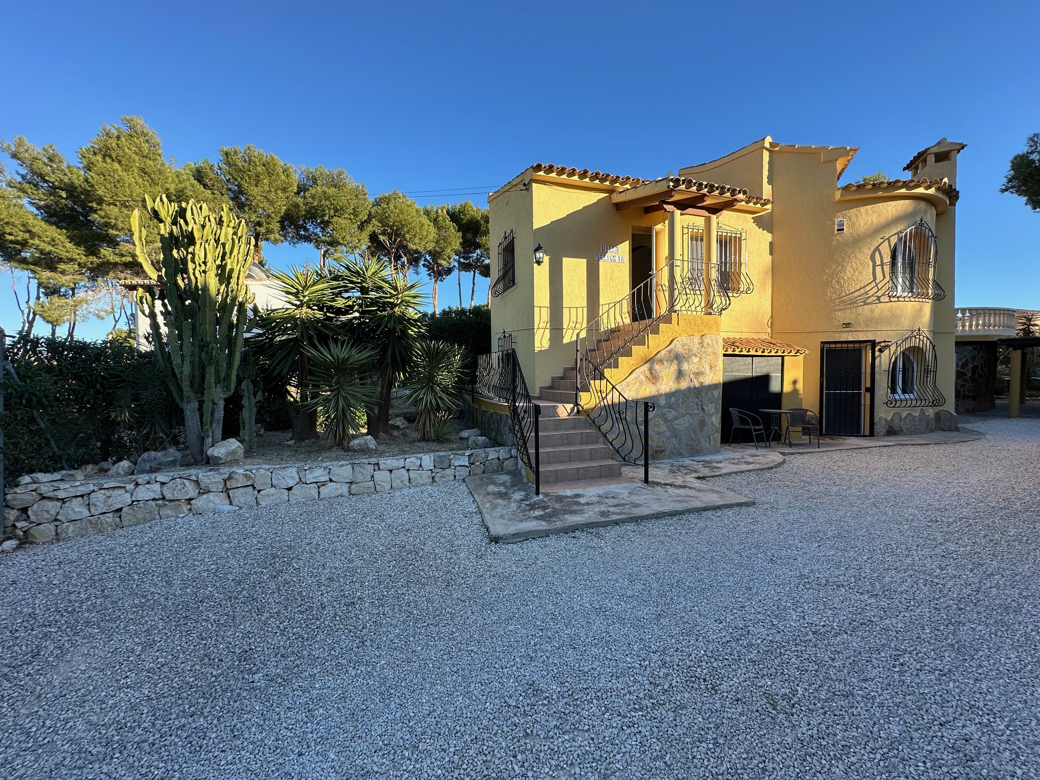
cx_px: 520
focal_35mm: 14
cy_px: 390
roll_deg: +0.4
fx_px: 421
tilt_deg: -2.6
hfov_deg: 102.1
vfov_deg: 85.7
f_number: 2.2
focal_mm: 2.22
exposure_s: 1/626
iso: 40
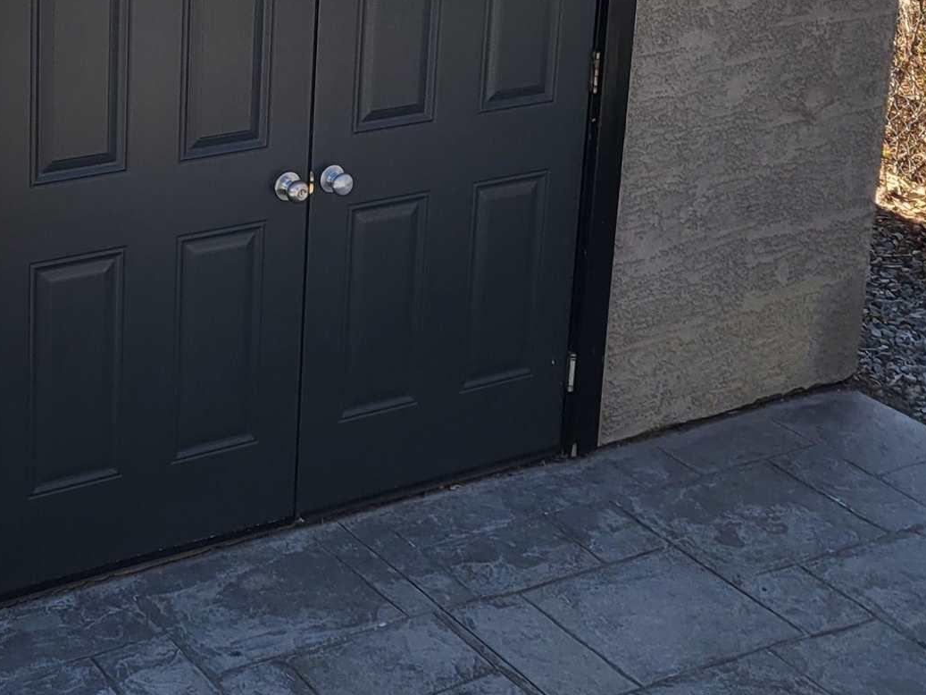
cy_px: 52
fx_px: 2060
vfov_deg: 18.8
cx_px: 166
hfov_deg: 24.9
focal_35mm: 77
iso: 40
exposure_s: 1/1222
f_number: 1.8
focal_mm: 5.4
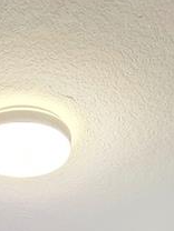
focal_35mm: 75
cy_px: 476
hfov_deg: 19.1
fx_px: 503
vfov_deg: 17.5
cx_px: -1
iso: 400
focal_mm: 2.2
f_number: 2.2
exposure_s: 1/60
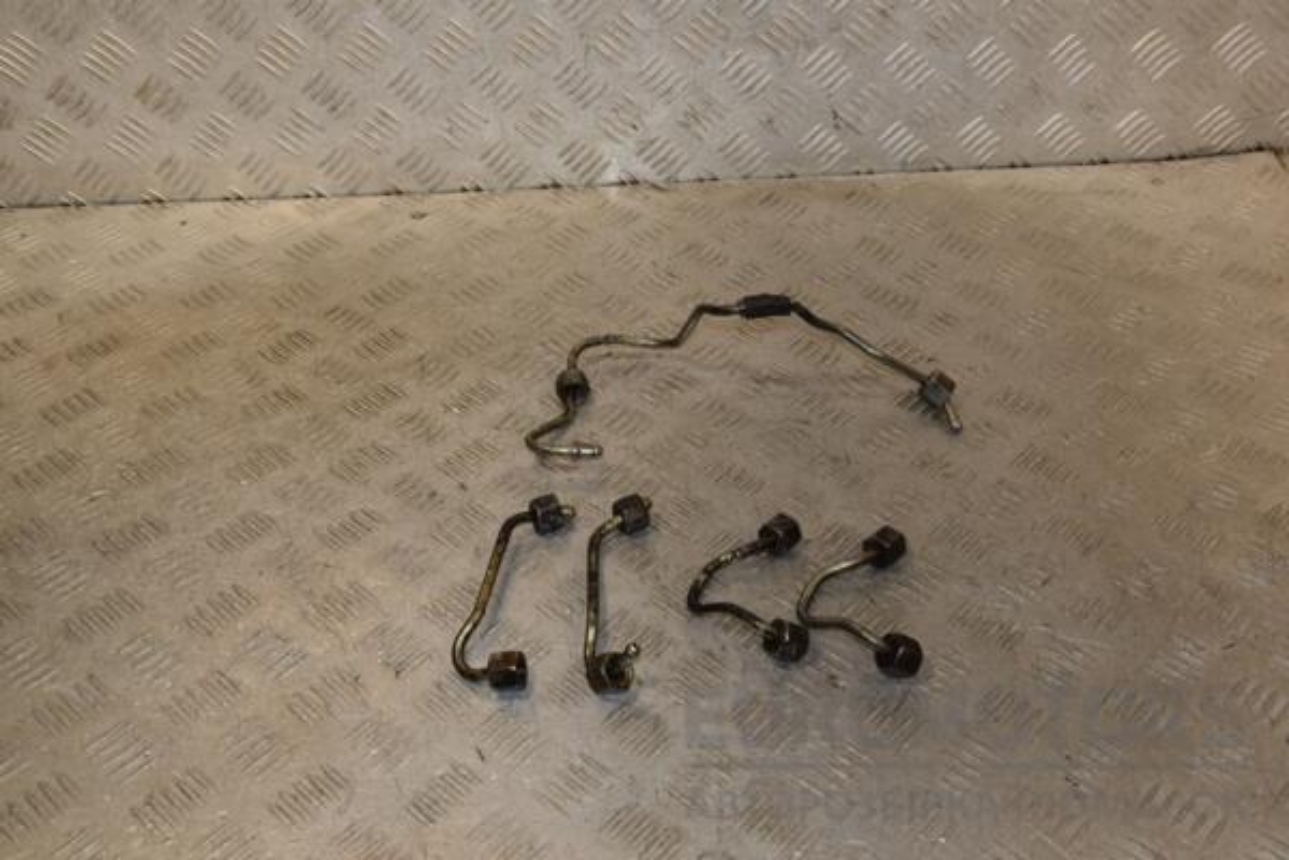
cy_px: 430
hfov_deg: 46.4
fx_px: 1504
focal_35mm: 42
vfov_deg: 31.9
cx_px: 644
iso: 800
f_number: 8
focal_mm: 28
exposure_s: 1/200
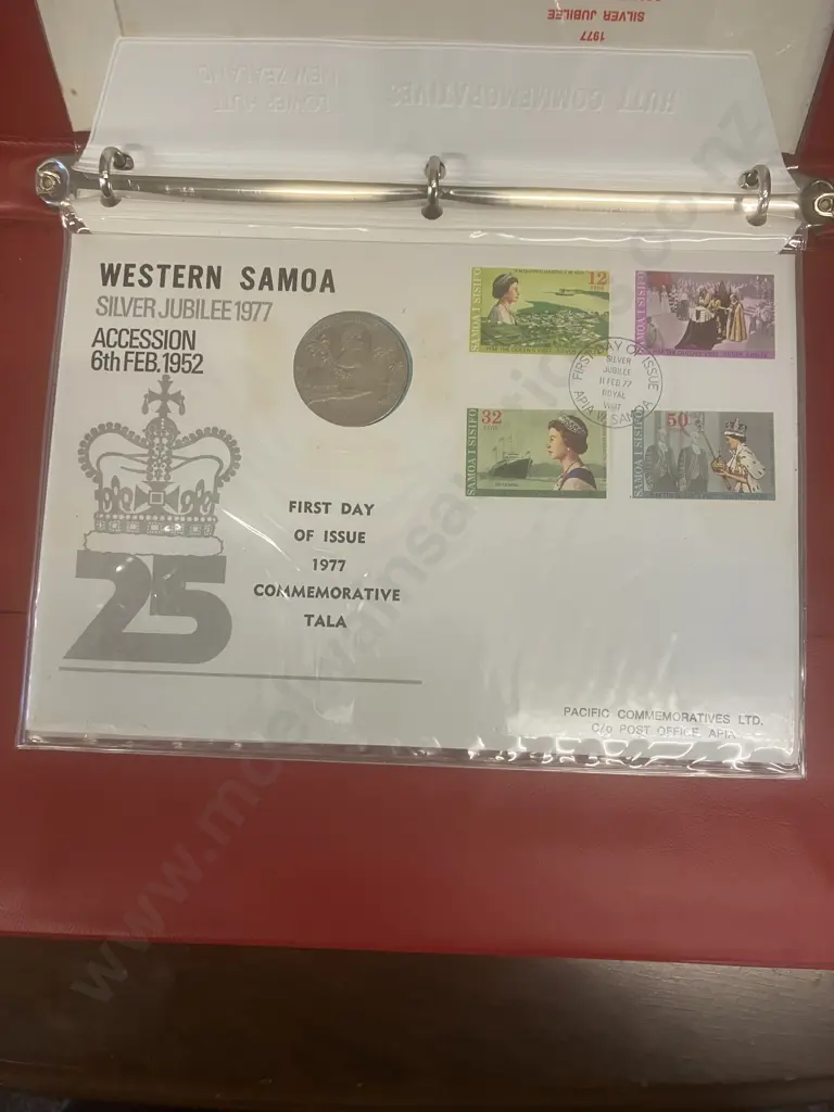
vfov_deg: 63.4
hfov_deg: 49.7
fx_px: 899
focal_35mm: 28
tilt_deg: -79.5
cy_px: 556
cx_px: 417
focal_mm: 3.99
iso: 100
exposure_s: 1/50
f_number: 1.8
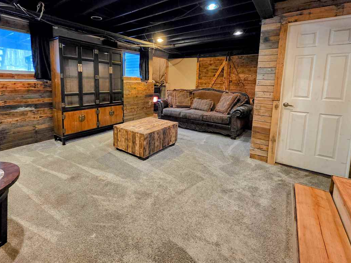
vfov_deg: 77.0
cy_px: 102
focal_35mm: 16
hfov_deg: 94.4
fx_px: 162
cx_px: 163
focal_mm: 2.2
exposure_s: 1/60
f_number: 1.9
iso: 1250
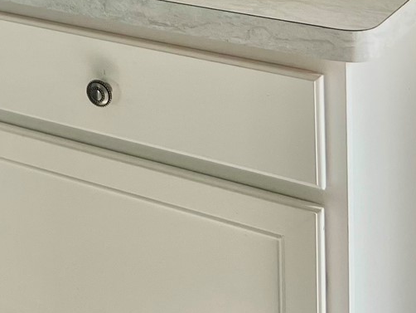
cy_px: -270
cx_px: -232
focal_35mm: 106
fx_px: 1274
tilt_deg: -4.1
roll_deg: +2.5
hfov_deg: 16.6
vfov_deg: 12.6
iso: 50
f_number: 1.5
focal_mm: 5.7
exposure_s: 1/157
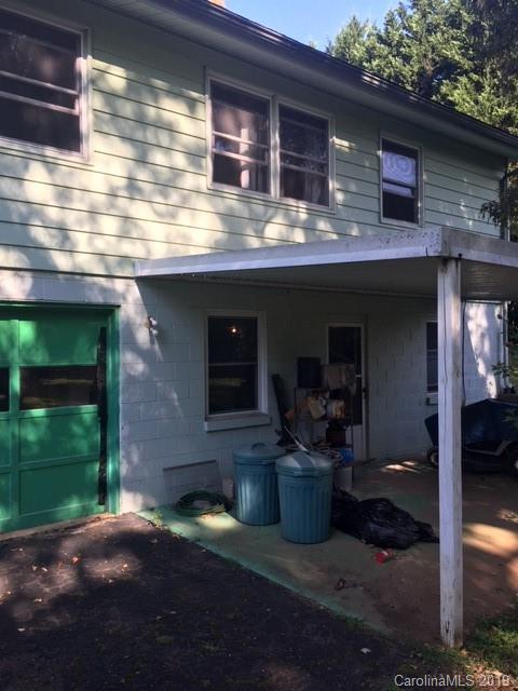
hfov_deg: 48.2
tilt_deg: +1.0
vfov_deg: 61.7
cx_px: 259
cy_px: 346
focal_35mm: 29
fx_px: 579
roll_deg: +1.4
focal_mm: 4.15
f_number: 2.2
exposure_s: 1/216
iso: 25
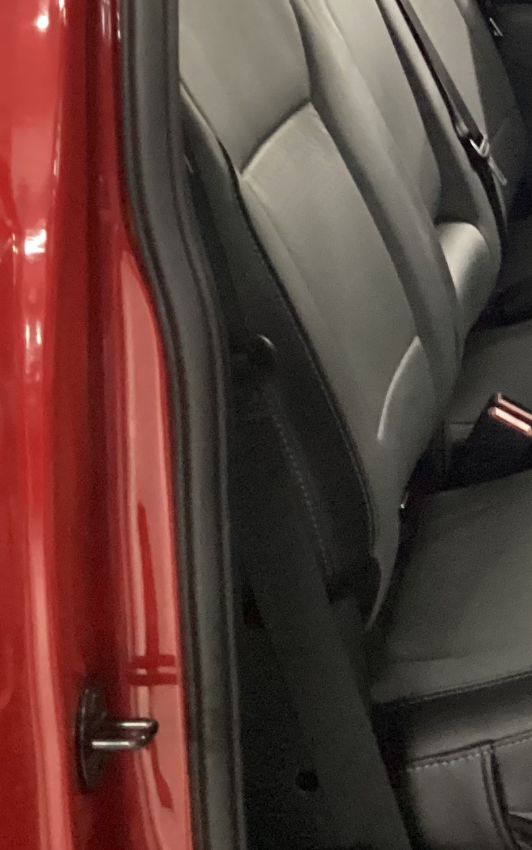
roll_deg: +1.0
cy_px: 162
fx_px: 1971
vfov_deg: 24.0
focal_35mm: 85
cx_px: 841
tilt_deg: -14.9
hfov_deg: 14.2
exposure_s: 1/24
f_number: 2.4
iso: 640
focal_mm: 3.3
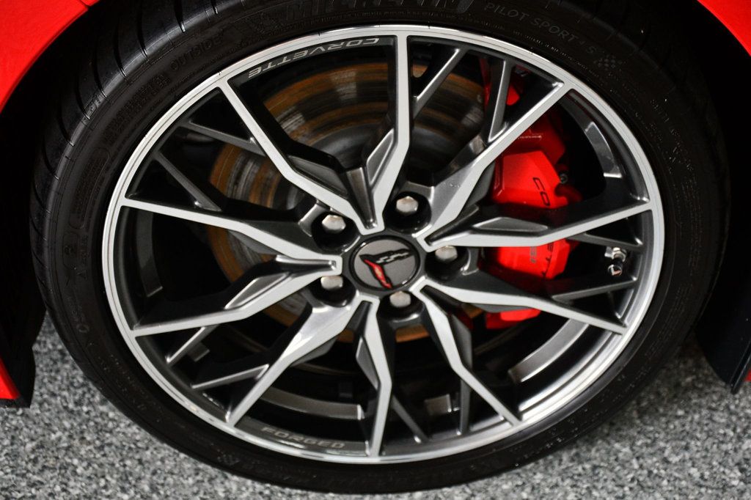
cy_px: 250
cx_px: 376
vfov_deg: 18.9
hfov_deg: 28.1
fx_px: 1501
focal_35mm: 72
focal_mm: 48
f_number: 4.5
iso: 1400
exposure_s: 1/125
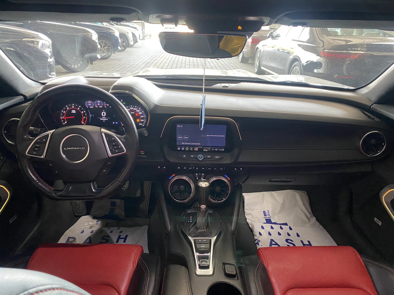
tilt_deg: -22.8
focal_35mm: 26
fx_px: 296
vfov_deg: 53.1
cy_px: 148
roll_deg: -1.5
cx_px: 197
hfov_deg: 67.3
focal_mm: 4.25
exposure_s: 1/60
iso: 320
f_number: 1.8
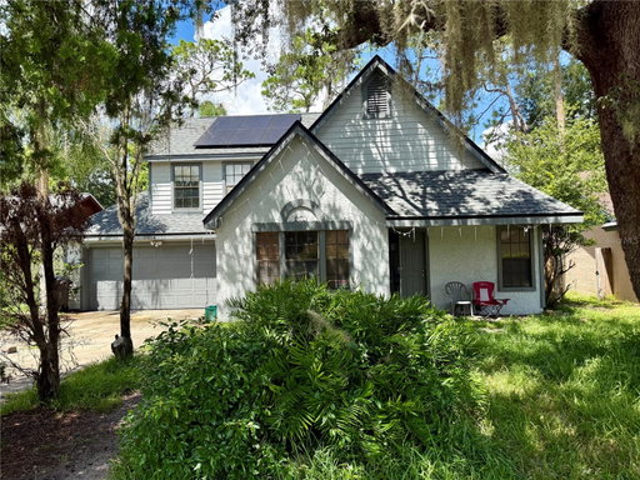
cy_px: 240
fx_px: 444
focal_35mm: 24
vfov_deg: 56.8
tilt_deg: +3.1
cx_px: 320
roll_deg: +1.3
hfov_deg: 71.6
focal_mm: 6.76
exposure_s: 1/2110
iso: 100
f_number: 1.78
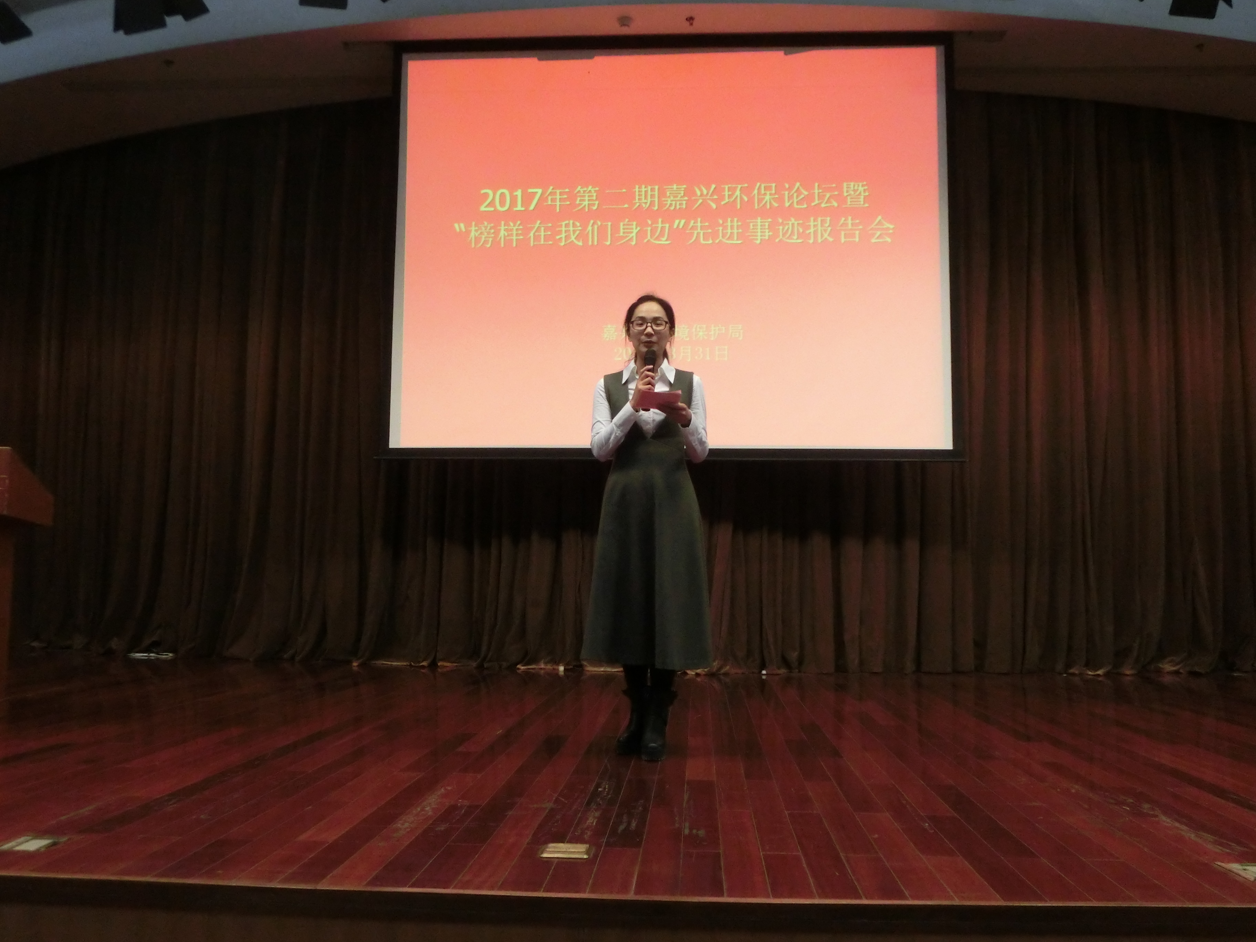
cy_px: 471
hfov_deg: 60.0
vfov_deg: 46.8
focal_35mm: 30
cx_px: 628
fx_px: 1089
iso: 800
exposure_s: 1/125
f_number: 3.5
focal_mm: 5.36
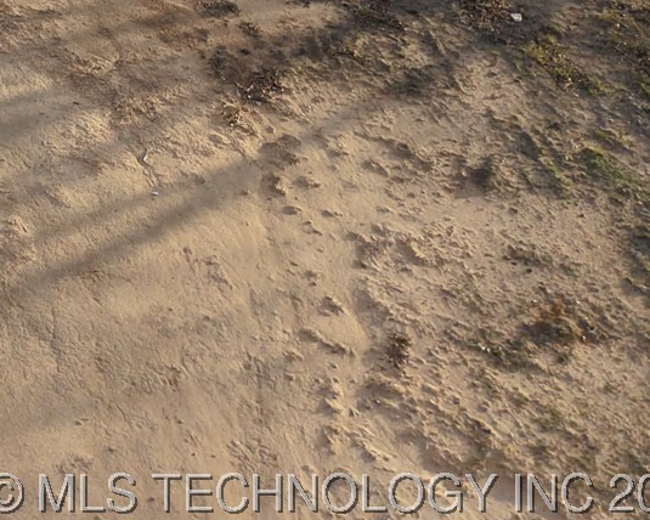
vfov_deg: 16.2
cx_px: -435
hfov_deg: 18.8
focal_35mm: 84
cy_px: -330
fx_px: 1616
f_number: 1.8
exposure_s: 1/640
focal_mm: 8.67
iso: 100
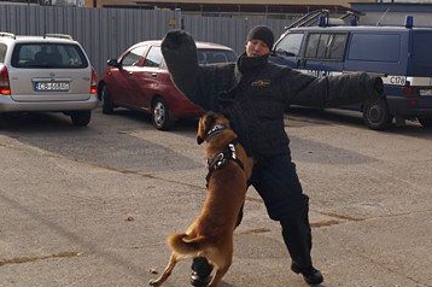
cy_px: 164
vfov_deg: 22.9
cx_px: 291
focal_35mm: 59
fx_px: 707
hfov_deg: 33.6
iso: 100
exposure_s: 1/160
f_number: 10
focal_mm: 22
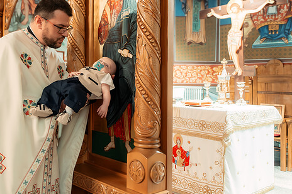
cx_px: 111
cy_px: 63
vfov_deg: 33.1
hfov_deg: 48.1
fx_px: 324
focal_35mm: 40
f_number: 3.5
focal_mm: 29
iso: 2500
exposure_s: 1/250
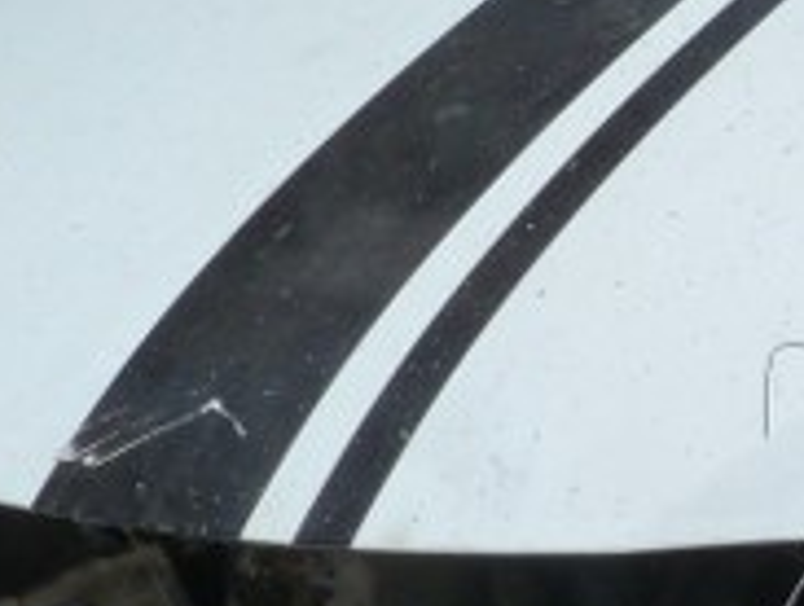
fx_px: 2537
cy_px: 224
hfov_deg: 16.3
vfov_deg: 13.6
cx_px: 1248
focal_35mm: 109
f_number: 5.6
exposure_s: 1/800
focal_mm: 4.5
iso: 125
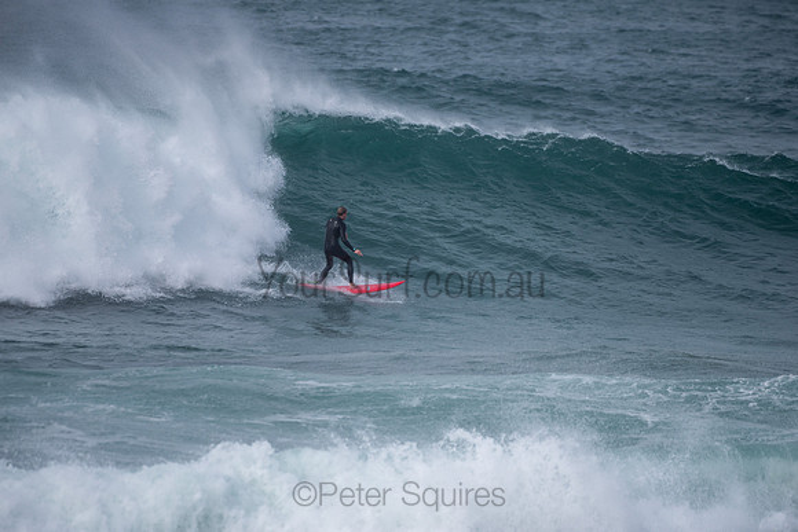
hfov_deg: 3.8
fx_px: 11941
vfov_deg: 2.6
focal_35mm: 539
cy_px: 266
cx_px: 399
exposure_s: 1/1000
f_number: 5.6
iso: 100
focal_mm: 500
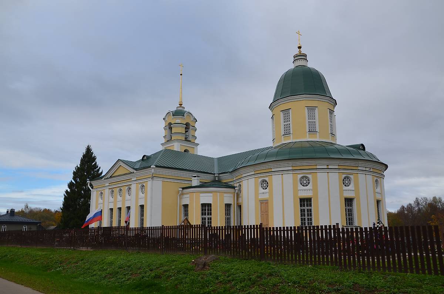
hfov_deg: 59.6
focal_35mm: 32
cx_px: 222
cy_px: 147
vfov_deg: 41.5
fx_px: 388
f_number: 8
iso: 100
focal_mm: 21
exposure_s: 1/250
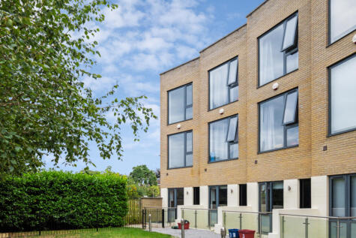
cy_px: 119
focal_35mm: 29
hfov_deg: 63.6
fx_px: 287
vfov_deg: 45.0
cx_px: 178
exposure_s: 1/200
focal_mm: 19.1
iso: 640
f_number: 8
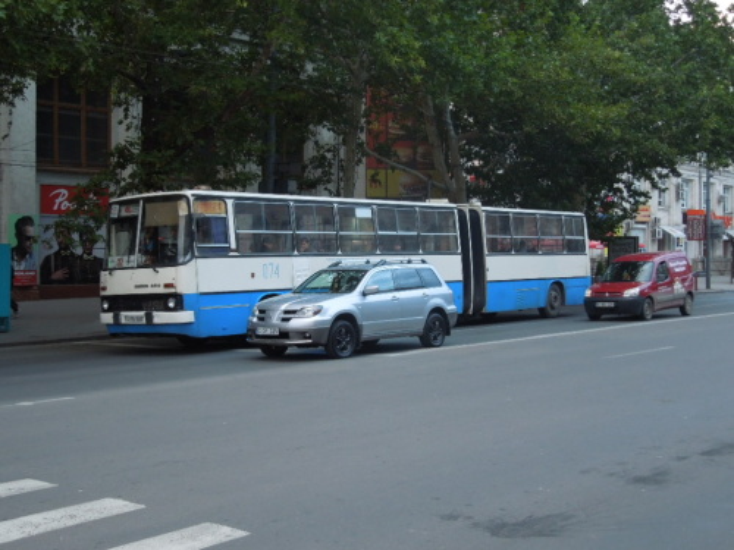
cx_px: 367
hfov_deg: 39.7
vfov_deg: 30.3
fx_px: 1018
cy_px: 275
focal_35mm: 48
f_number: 4
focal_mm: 8.7
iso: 400
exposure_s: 1/40
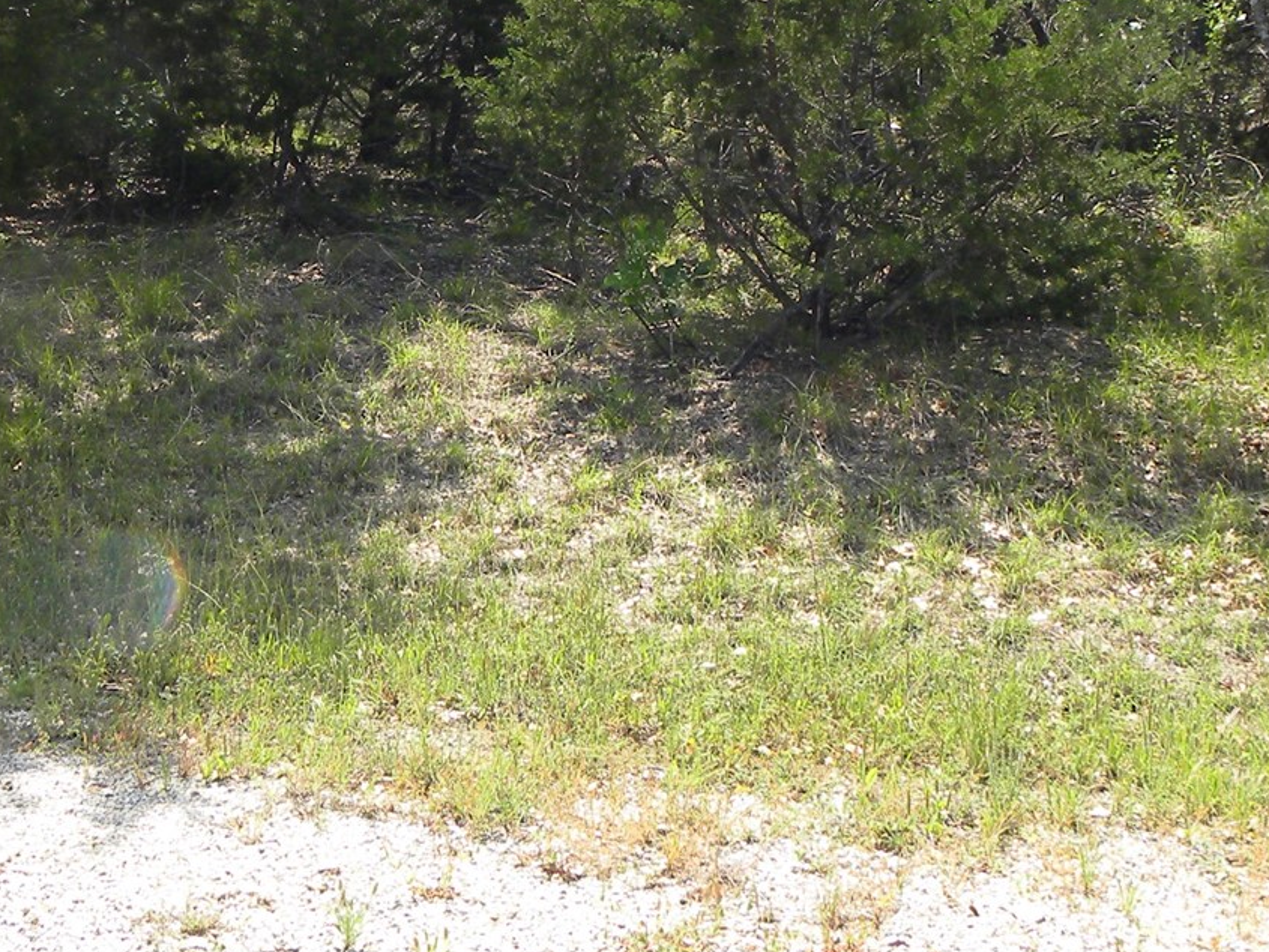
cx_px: 610
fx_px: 2310
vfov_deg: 22.7
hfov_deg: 30.7
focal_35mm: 63
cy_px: 81
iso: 64
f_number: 4.5
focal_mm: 4.6
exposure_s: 1/176
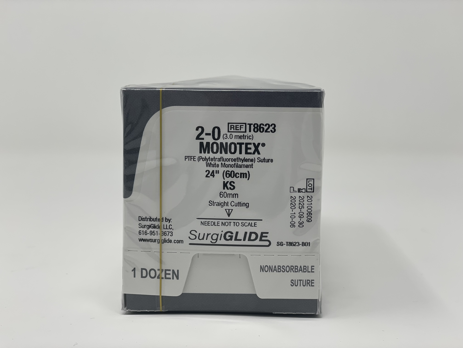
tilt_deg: -6.8
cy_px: 174
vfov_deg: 28.0
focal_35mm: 52
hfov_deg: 36.8
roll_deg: -0.3
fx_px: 696
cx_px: 232
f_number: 2
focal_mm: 6
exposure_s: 1/178
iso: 25
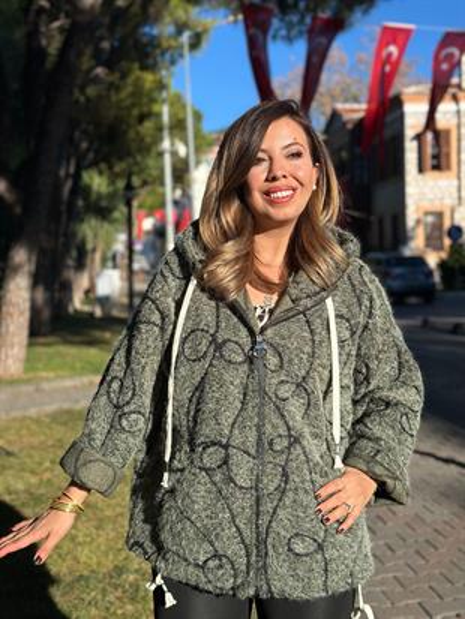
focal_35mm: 48
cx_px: 232
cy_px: 310
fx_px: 859
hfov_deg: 30.3
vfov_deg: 39.6
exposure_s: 1/5000
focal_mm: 6.86
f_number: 1.78
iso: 100
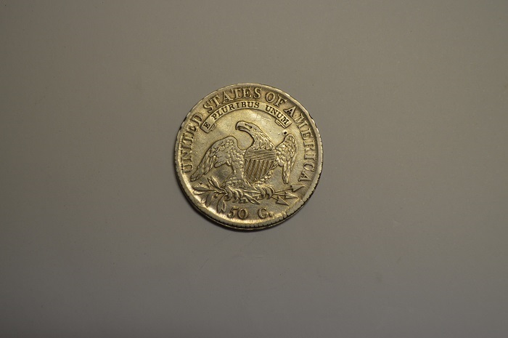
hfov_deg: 38.9
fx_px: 719
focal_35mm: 51
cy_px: 169
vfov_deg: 26.4
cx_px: 254
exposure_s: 1/80
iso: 400
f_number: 5
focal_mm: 34
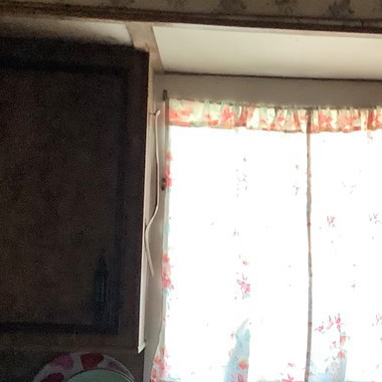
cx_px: 321
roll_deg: -1.4
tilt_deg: -0.5
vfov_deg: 23.5
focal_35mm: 73
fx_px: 911
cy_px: 264
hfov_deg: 23.2
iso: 250
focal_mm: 3.3
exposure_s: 1/60
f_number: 2.4
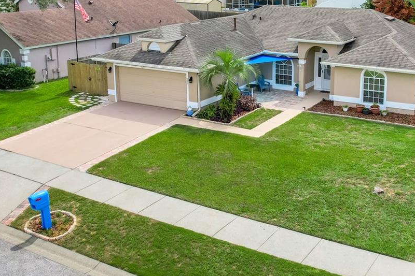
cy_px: 75
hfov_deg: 44.2
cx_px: 259
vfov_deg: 30.1
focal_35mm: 44
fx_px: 507
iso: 100
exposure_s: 1/400
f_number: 2.8
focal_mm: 8.38
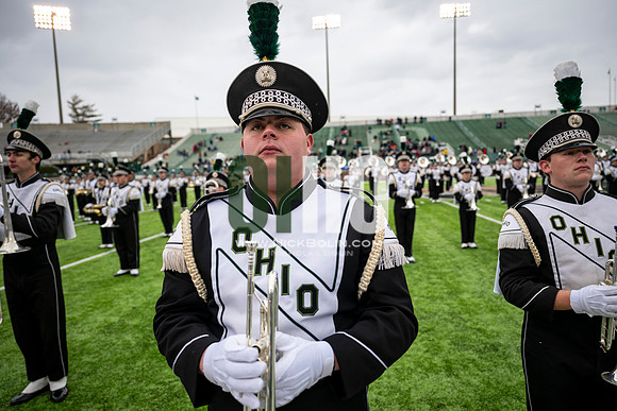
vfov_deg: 53.2
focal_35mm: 24
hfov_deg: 73.7
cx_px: 308
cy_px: 206
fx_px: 411
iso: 100
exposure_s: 1/500
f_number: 2.8
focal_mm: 24
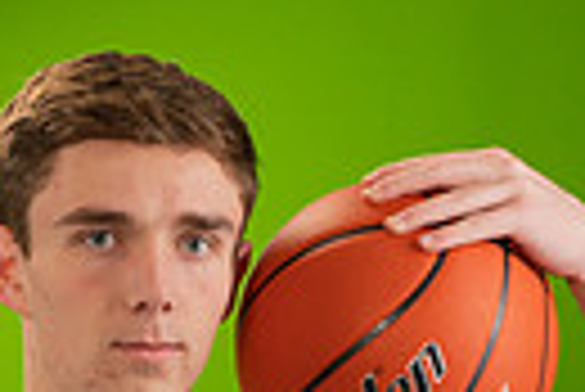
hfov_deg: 13.4
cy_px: 853
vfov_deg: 8.4
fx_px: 2489
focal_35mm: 153
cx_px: 158
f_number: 20
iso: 800
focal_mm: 24
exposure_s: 1/60
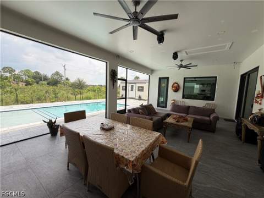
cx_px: 132
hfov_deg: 102.1
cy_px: 99
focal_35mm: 14
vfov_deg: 85.7
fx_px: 107
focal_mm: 2.22
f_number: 2.2
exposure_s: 1/502
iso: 64
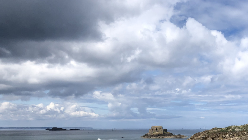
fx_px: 342
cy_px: 152
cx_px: 209
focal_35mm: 52
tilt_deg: -5.2
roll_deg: +1.6
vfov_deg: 21.9
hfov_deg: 37.9
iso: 20
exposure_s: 1/3472
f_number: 1.8
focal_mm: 4
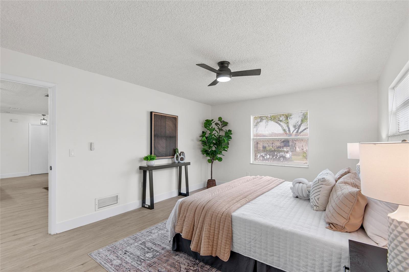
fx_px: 182
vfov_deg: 73.6
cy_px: 136
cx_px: 204
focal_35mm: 16
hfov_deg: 96.8
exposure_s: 1/5
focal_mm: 16
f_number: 9
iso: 100
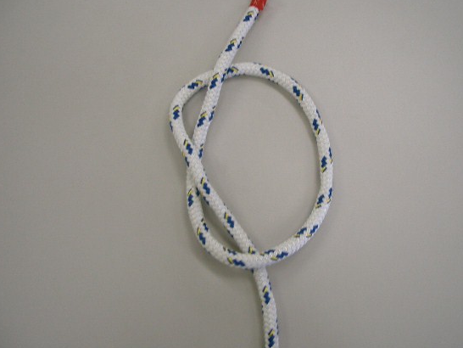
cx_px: 248
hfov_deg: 45.7
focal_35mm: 41
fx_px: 549
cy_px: 160
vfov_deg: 35.1
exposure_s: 1/60
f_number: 2.6
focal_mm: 5.8
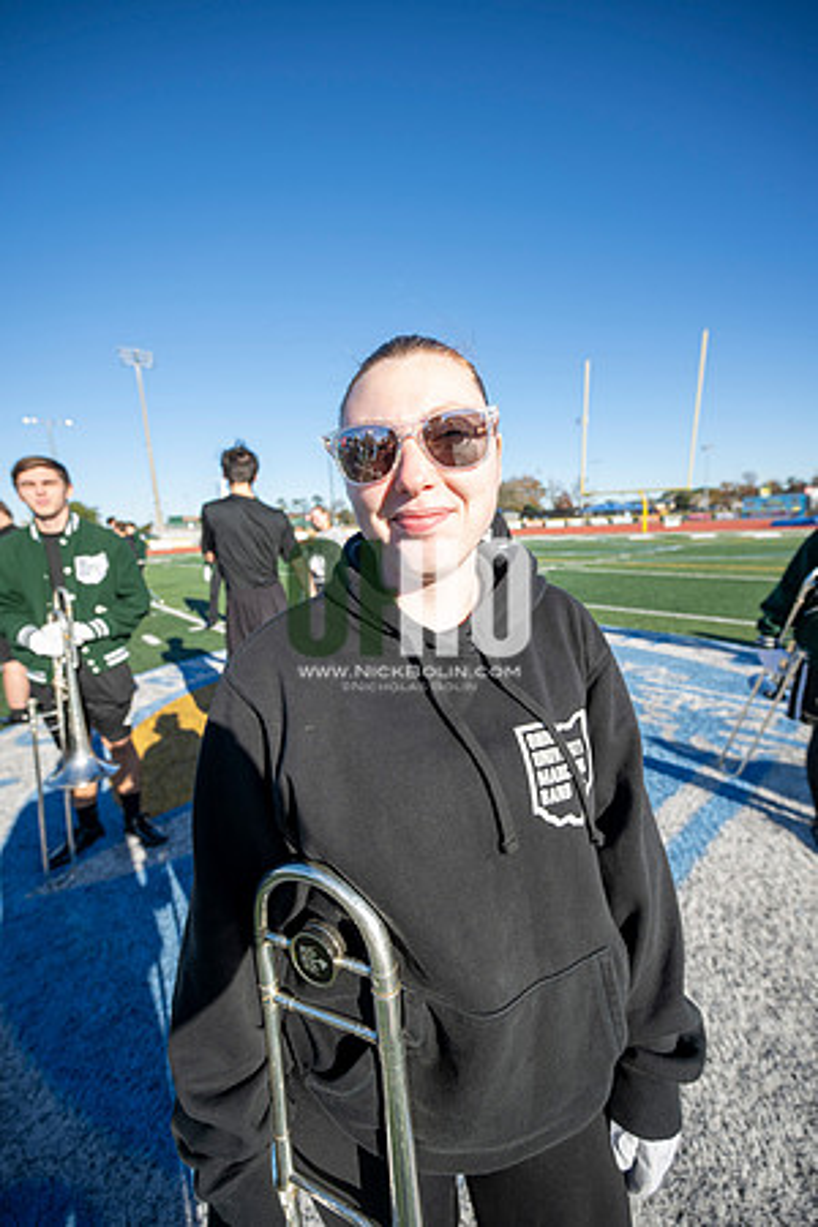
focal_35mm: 14
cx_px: 409
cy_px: 614
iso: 160
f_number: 4
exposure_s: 1/800
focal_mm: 14
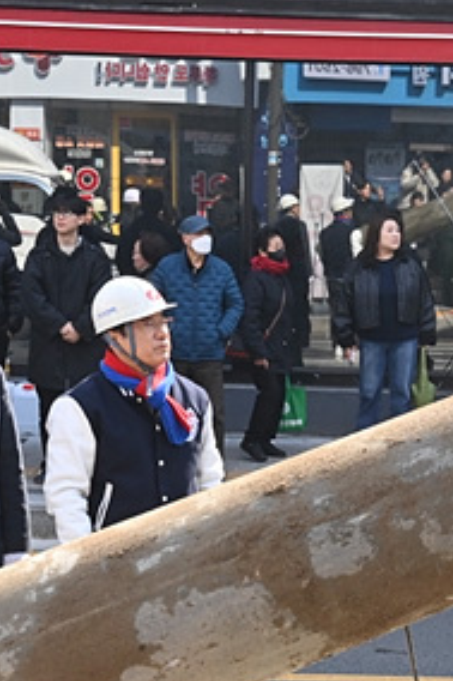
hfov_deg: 11.0
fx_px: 2343
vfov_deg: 16.5
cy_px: 416
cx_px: 417
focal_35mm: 124
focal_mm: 55
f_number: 16
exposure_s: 1/200
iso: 800
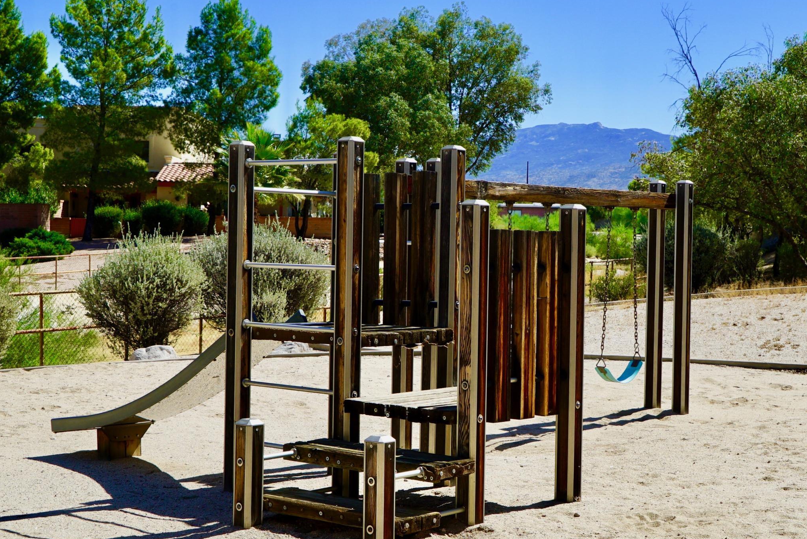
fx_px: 1390
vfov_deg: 21.9
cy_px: 285
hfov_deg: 32.3
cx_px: 480
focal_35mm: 62
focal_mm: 42
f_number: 13
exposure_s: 1/125
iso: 100
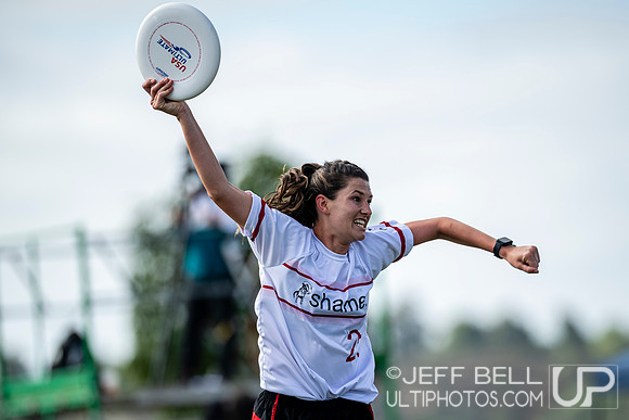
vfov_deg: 3.2
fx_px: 7517
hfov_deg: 4.8
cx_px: 349
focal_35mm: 430
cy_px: 297
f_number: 3.2
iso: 100
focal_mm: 300
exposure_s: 1/1000
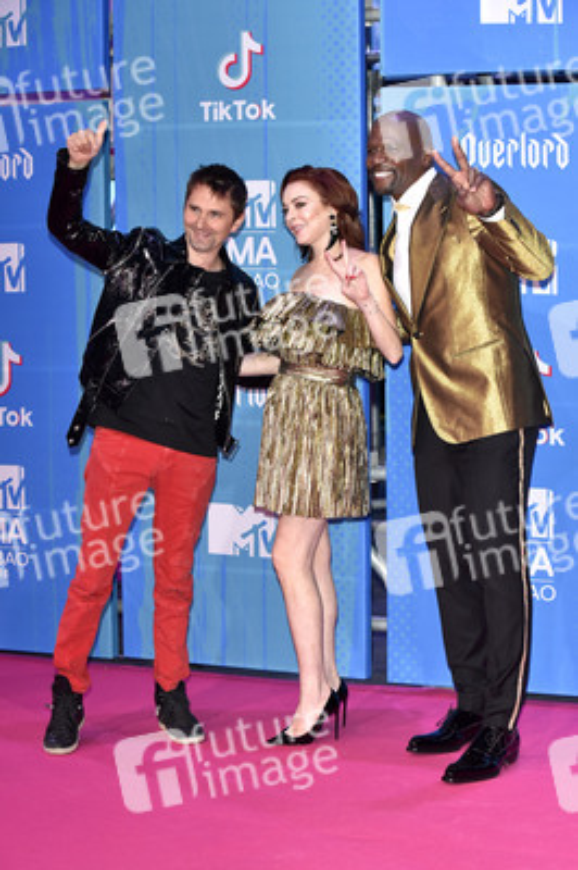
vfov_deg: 25.4
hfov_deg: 17.0
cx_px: 289
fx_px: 1930
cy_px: 435
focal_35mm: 80
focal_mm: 80
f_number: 4.5
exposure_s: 1/250
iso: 2000
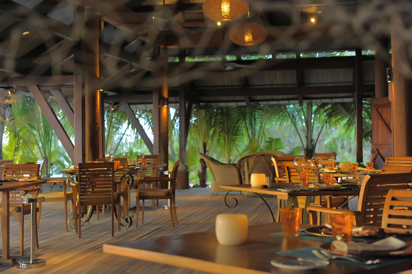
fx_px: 709
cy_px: 137
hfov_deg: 32.4
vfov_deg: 21.9
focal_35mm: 62
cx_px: 206
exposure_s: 1/100
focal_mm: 62
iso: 2000
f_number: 4
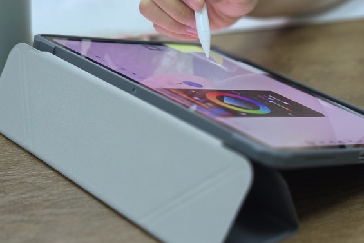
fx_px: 1001
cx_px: 191
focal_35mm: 99
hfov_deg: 20.6
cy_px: 130
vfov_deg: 13.8
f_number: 2.4
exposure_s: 1/120
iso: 200
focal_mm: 7
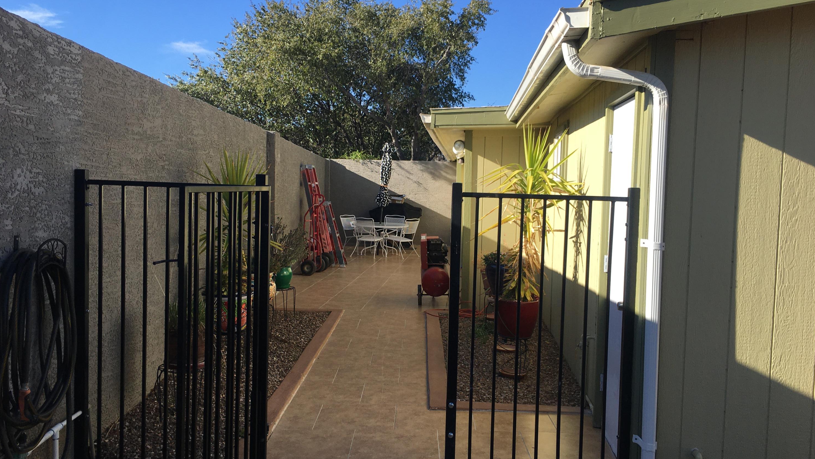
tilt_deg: -2.8
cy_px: 229
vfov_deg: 36.7
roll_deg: -2.1
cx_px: 411
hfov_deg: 61.0
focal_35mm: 32
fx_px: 692
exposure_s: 1/927
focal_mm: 4.15
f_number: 2.2
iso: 25
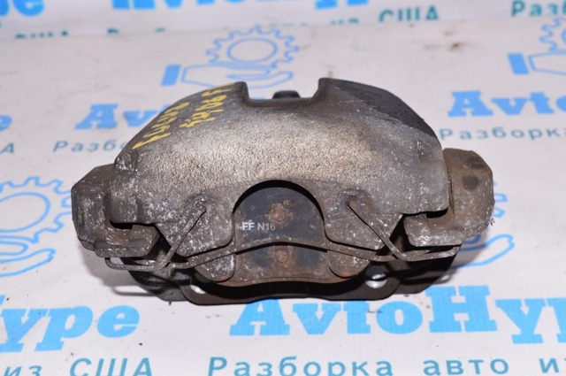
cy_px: 188
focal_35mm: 57
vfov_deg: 23.7
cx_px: 283
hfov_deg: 35.1
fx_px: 895
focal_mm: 38
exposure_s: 1/200
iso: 1600
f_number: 8
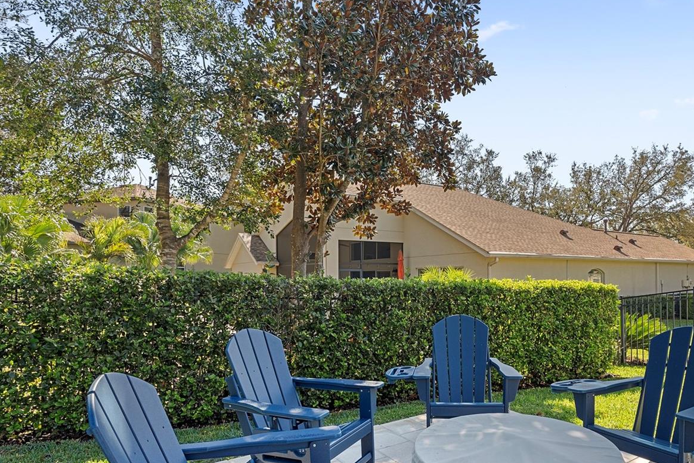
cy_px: 274
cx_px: 420
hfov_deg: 77.6
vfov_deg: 56.9
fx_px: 424
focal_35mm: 22
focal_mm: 16
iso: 100
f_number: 8
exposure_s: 1/6
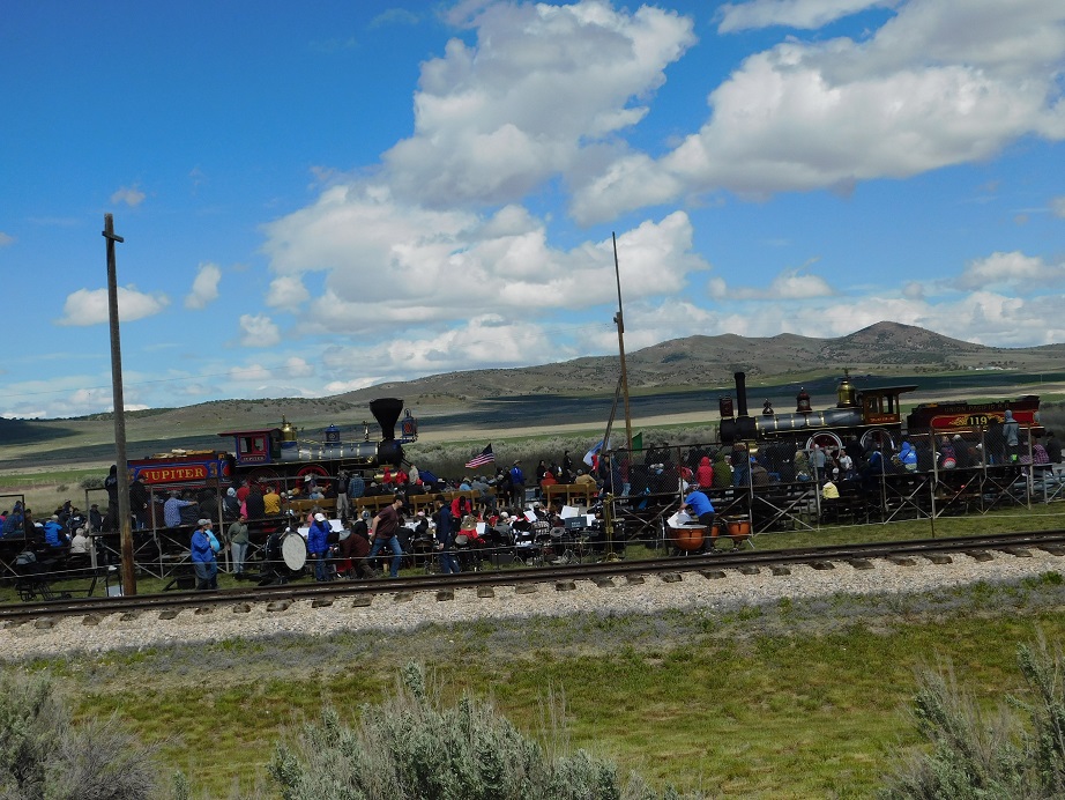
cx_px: 532
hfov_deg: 37.5
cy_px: 400
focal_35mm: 51
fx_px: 1569
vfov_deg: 28.6
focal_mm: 9
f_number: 7.6
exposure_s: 1/640
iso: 125
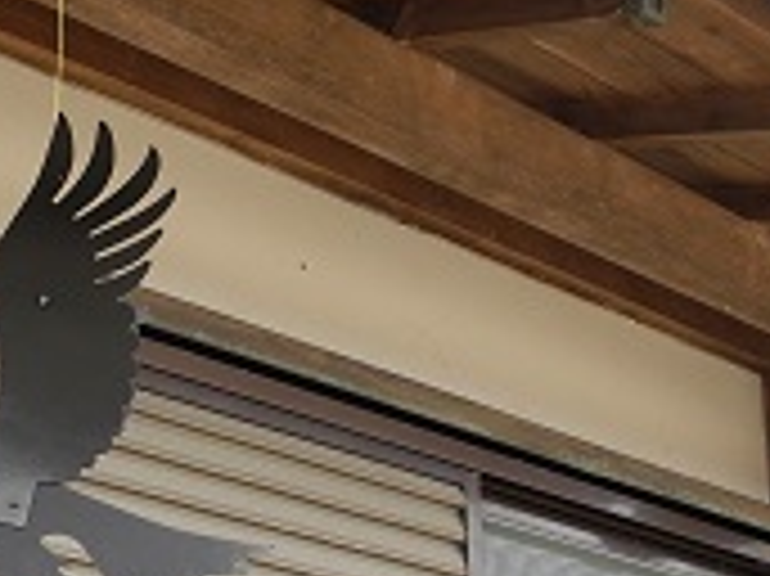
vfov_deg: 16.3
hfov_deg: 21.4
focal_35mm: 90
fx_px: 2001
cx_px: 126
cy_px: 414
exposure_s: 1/228
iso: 100
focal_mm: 6
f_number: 2.8
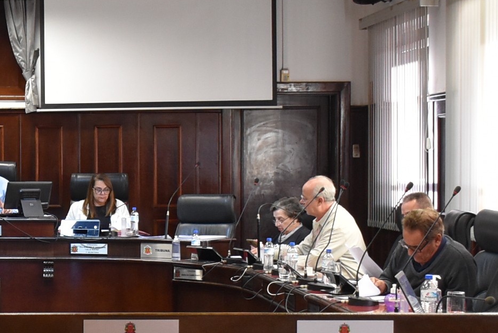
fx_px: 1468
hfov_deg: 18.0
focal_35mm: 106
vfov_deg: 12.9
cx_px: -142
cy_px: 203
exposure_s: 1/60
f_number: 3.5
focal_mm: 22
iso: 1600
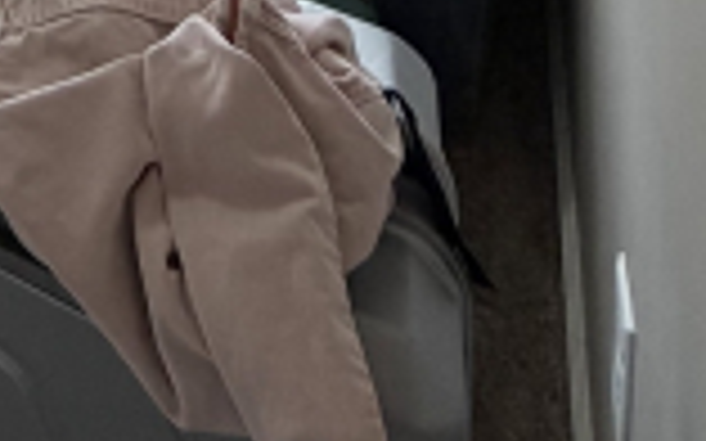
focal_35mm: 63
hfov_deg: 23.9
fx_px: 1212
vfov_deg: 11.1
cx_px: -414
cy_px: -920
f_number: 2.2
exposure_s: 1/120
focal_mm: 2.22
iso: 80
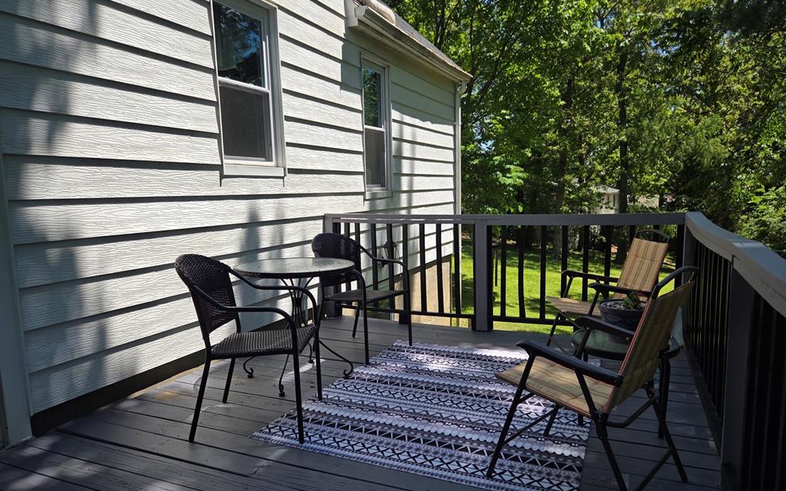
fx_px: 535
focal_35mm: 25
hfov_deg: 72.6
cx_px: 393
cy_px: 268
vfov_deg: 49.2
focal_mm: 5.4
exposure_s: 1/3273
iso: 80
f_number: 1.8
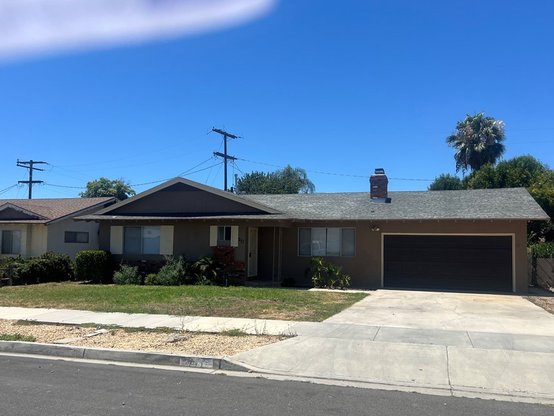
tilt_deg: +1.5
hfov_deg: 59.9
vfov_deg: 46.8
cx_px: 291
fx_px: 480
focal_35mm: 30
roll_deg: -0.8
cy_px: 224
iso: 50
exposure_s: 1/5587
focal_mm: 5.7
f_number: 1.5
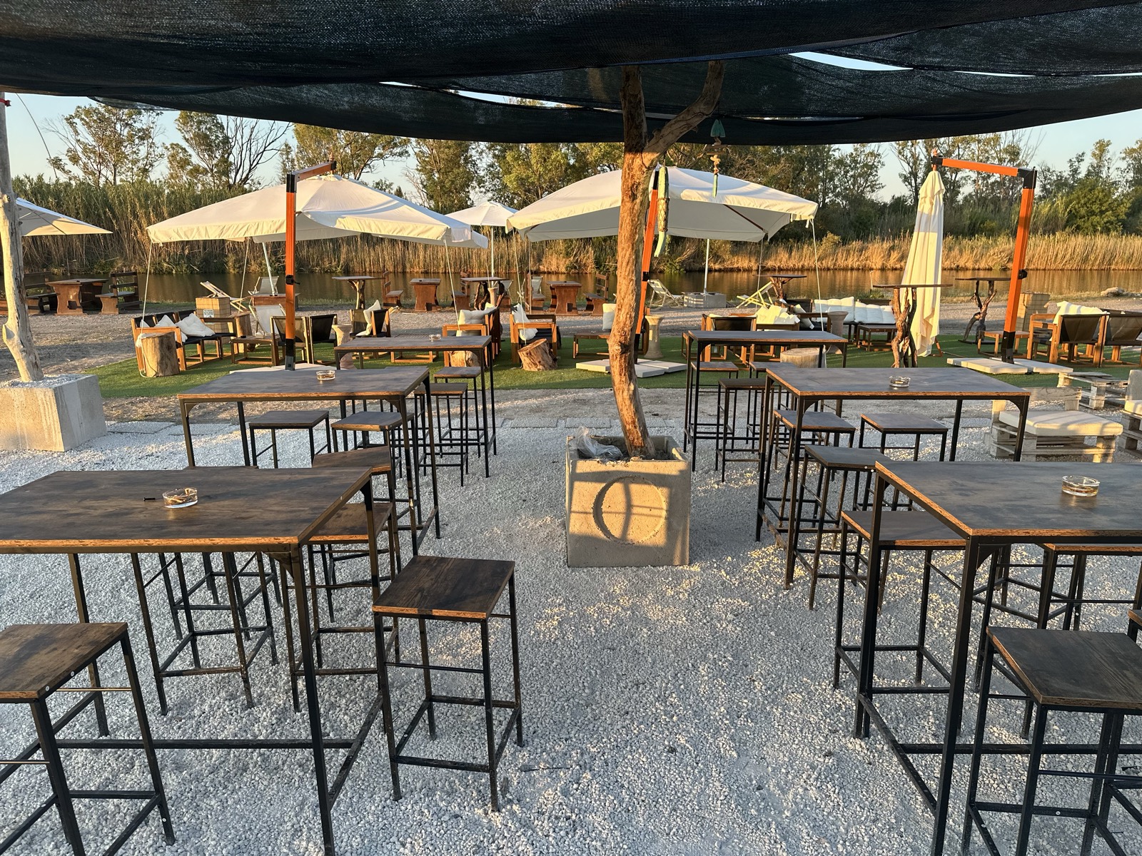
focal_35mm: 24
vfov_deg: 56.8
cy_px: 428
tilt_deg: -13.0
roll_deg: -0.4
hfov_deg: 71.6
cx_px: 571
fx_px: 792
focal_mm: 6.86
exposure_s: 1/460
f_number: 1.78
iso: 80
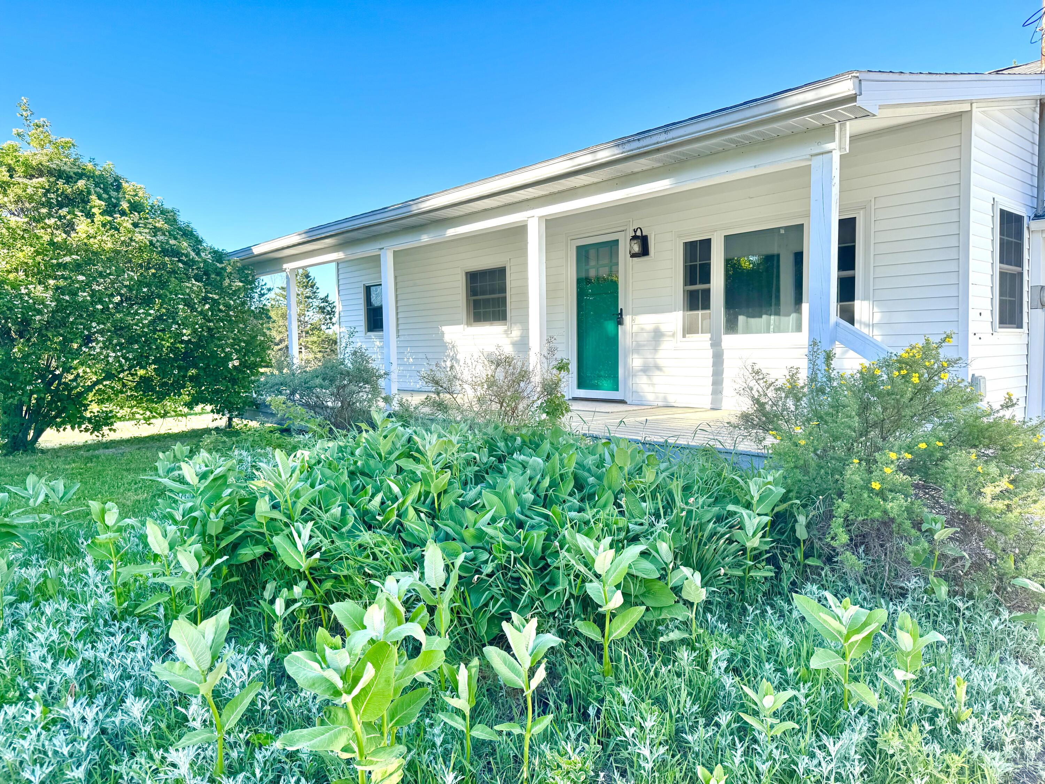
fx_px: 725
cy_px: 392
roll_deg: +0.5
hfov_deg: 71.6
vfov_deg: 56.8
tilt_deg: -2.9
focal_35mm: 24
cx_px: 522
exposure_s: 1/1488
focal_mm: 6.76
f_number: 1.78
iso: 80
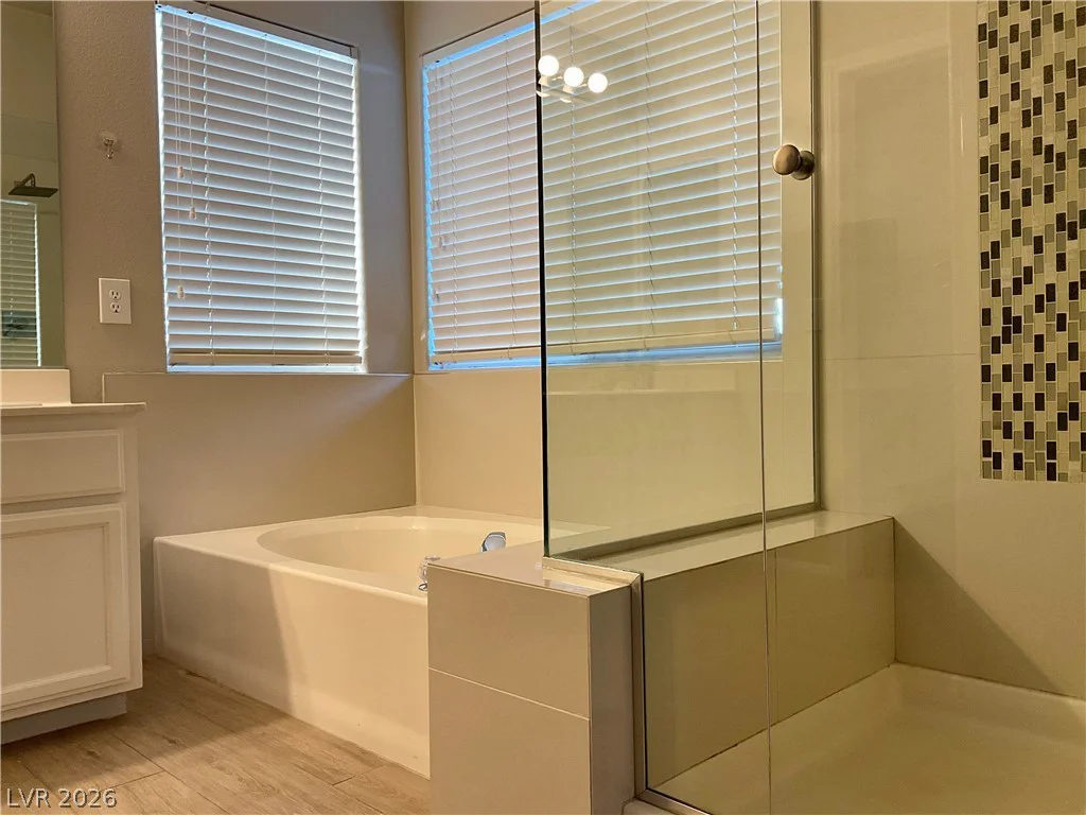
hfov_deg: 61.7
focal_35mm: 29
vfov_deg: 48.2
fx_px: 910
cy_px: 408
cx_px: 543
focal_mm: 3
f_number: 1.8
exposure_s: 1/60
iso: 50
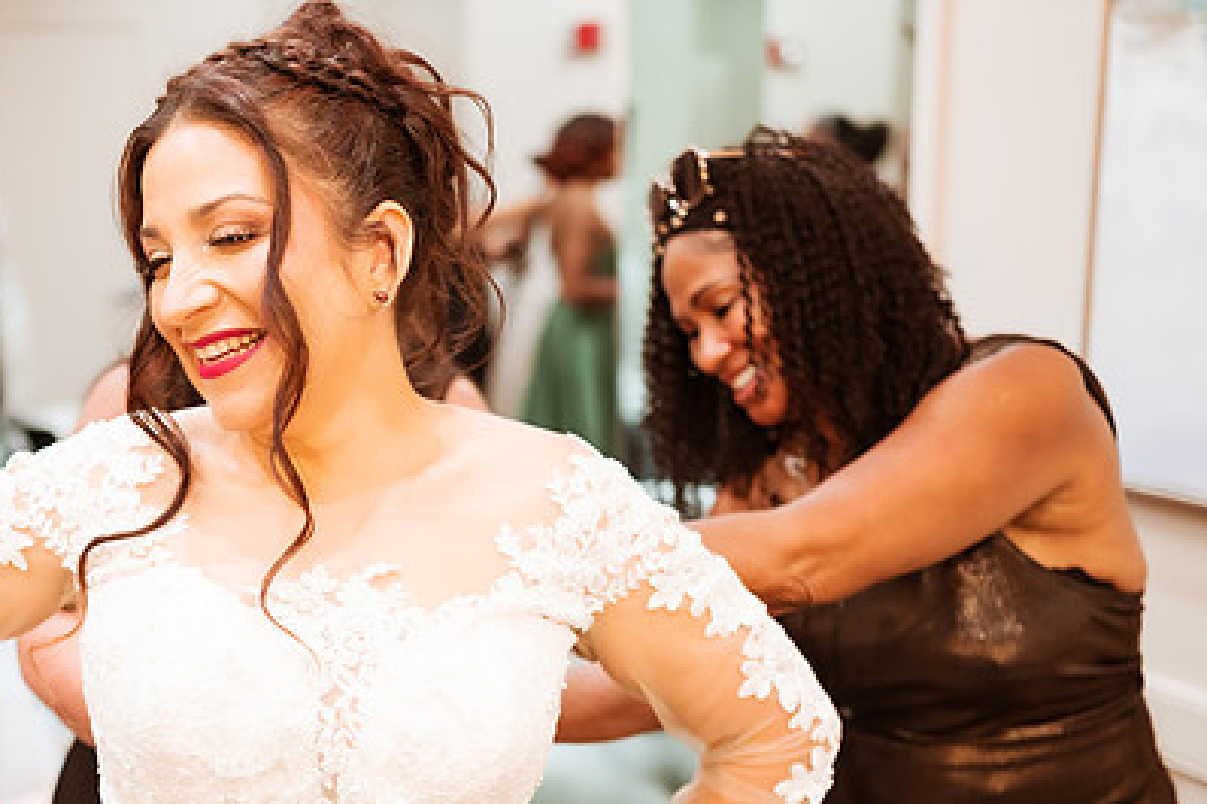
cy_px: 539
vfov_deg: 26.3
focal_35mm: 51
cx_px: 403
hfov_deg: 38.5
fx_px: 1709
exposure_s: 1/400
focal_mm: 35
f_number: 1.8
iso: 1250
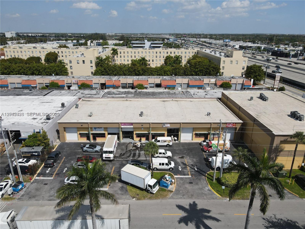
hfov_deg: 71.6
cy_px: 114
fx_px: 211
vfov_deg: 56.8
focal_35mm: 24
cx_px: 152
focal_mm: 4.5
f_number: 2.8
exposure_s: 1/1000
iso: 100
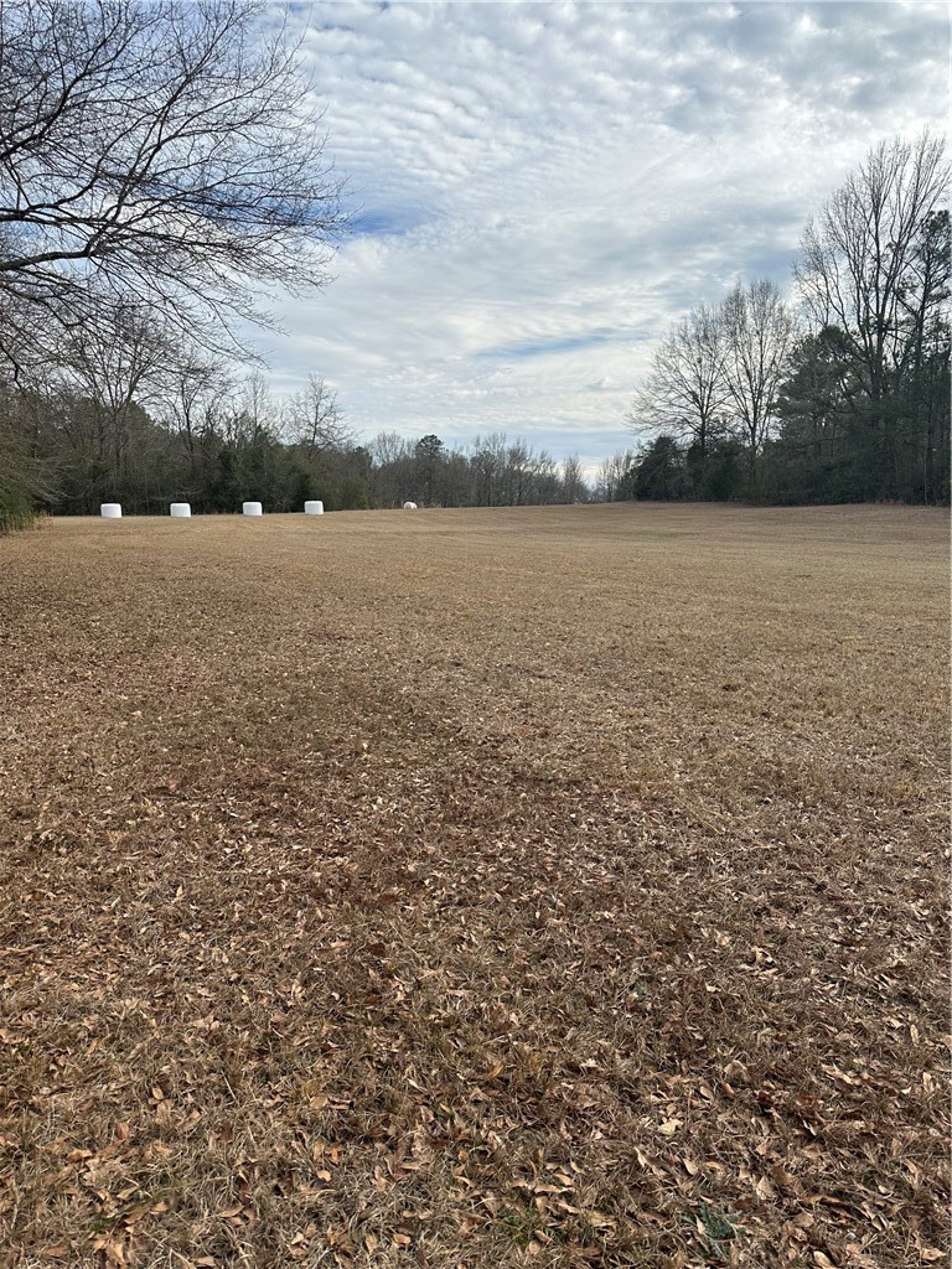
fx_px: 880
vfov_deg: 71.6
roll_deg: -0.4
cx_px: 476
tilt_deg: -4.6
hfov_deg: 56.8
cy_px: 634
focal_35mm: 24
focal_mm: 6.86
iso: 80
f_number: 1.78
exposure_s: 1/3155
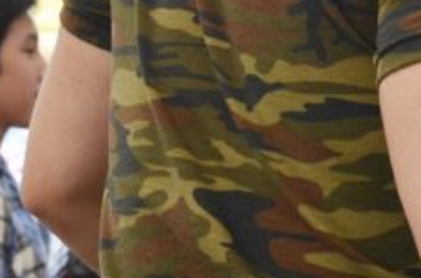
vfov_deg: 5.1
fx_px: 3079
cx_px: 560
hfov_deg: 7.7
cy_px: -94
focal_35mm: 264
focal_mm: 40
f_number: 6.3
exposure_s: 1/160
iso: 200
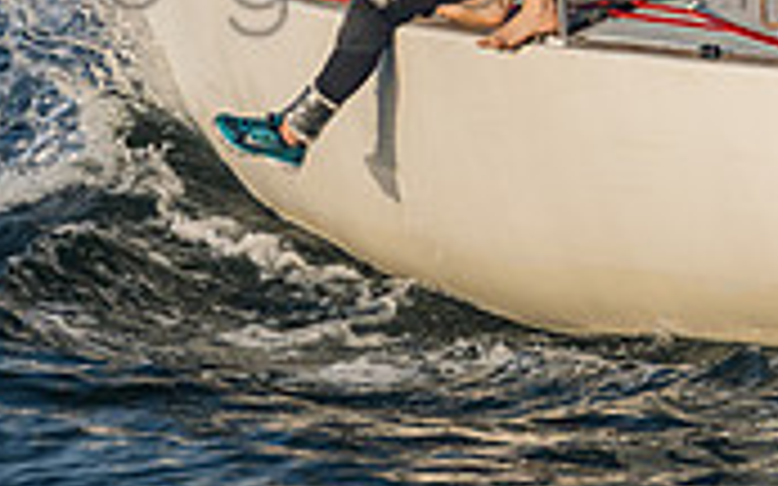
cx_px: 642
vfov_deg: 2.4
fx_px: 11531
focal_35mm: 544
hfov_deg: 3.9
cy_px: -367
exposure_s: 1/1600
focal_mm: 155
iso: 400
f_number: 6.3
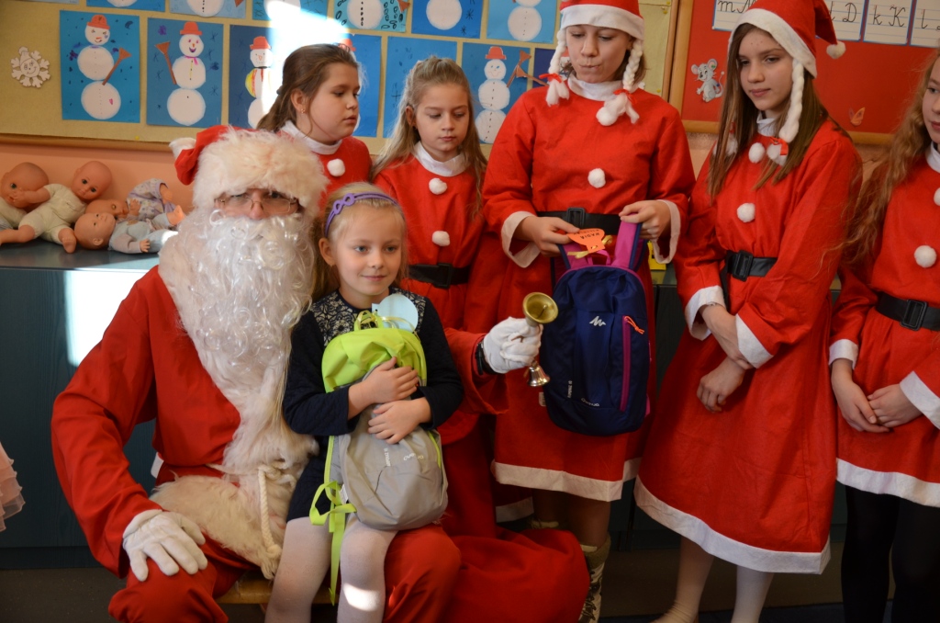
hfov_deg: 49.6
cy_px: 312
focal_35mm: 39
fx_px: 1016
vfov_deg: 34.1
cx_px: 470
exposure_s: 1/60
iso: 400
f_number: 4
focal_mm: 26
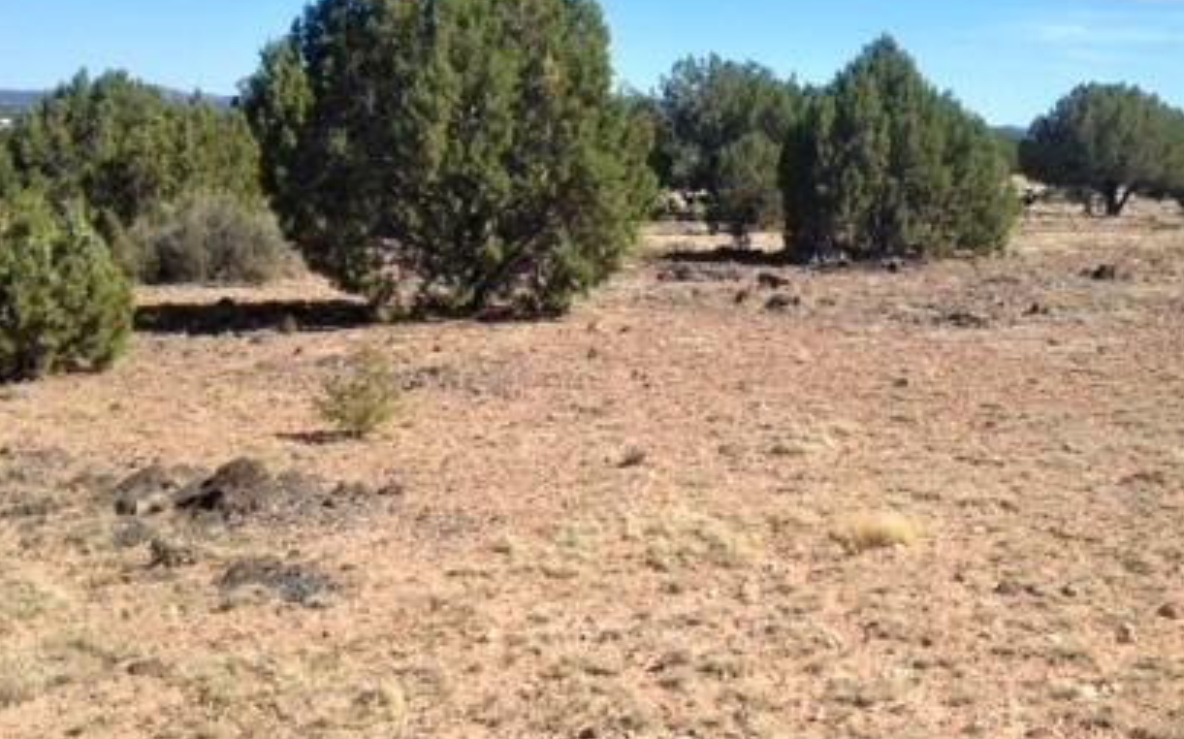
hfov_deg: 36.4
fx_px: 1774
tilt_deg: -2.0
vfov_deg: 23.3
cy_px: 189
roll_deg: -0.2
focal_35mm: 55
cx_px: 812
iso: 50
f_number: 2.4
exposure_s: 1/1695
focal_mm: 4.12
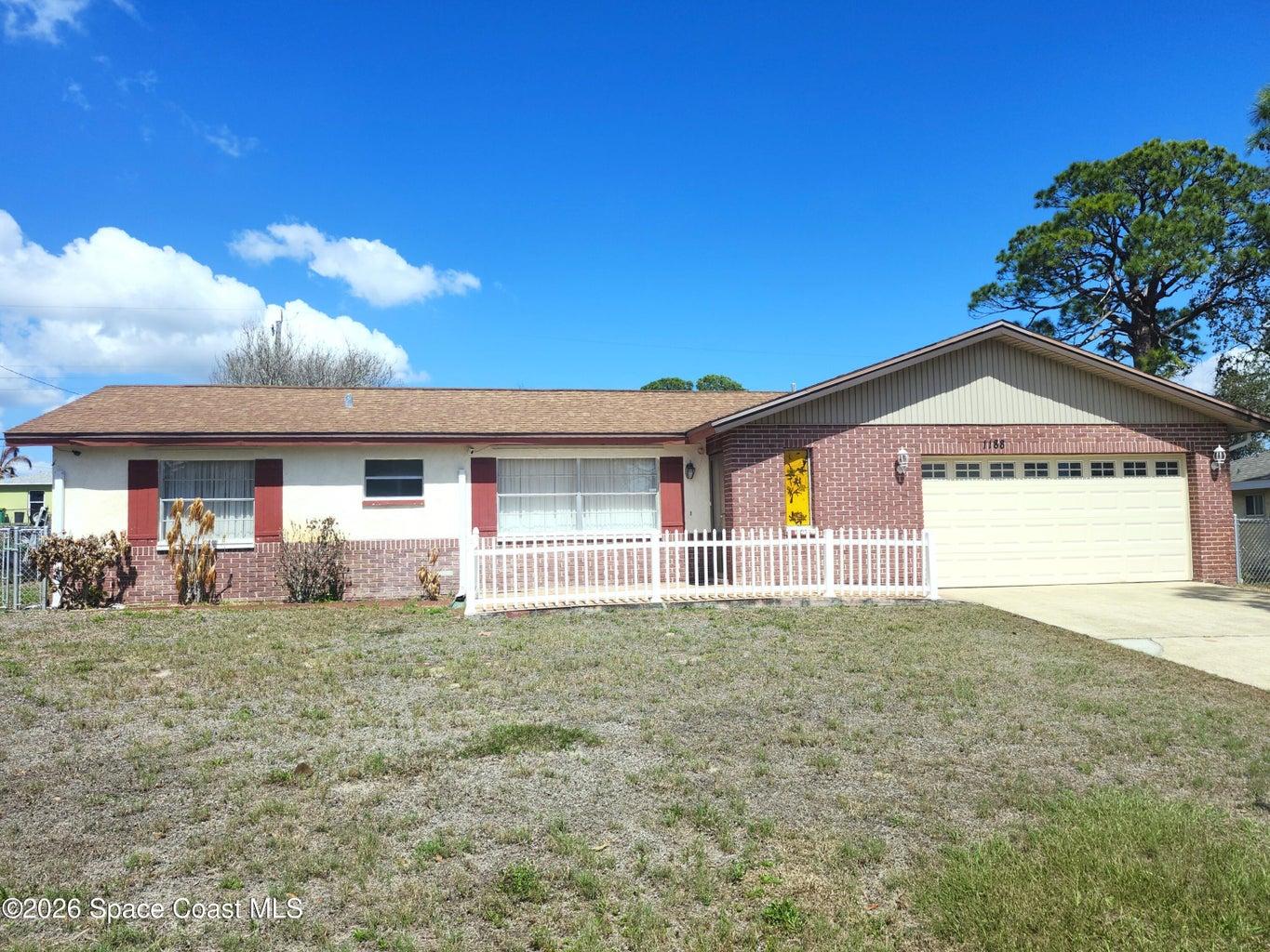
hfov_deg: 73.9
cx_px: 635
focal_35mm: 23
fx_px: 844
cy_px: 476
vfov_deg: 58.9
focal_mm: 5.54
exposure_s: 1/2497
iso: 25
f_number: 1.8
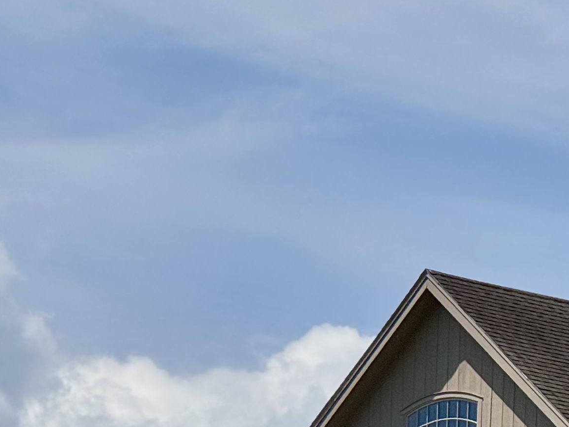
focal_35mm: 417
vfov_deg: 3.6
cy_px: 591
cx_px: 185
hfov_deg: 4.8
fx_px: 6854
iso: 50
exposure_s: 1/4651
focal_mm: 15.66
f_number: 2.8
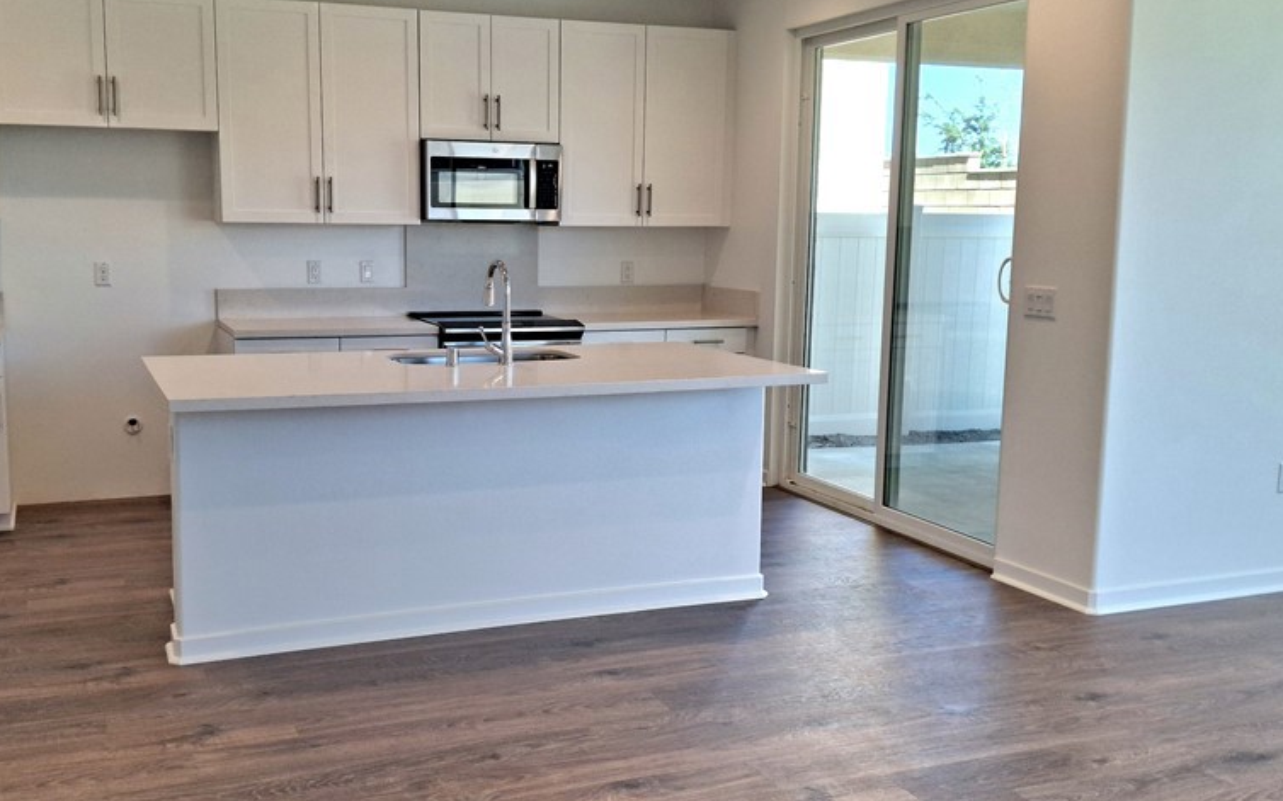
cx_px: 565
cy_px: 369
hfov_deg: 53.9
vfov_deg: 35.3
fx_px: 1259
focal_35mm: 36
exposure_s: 1/120
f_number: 1.8
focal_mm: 4.69
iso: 40
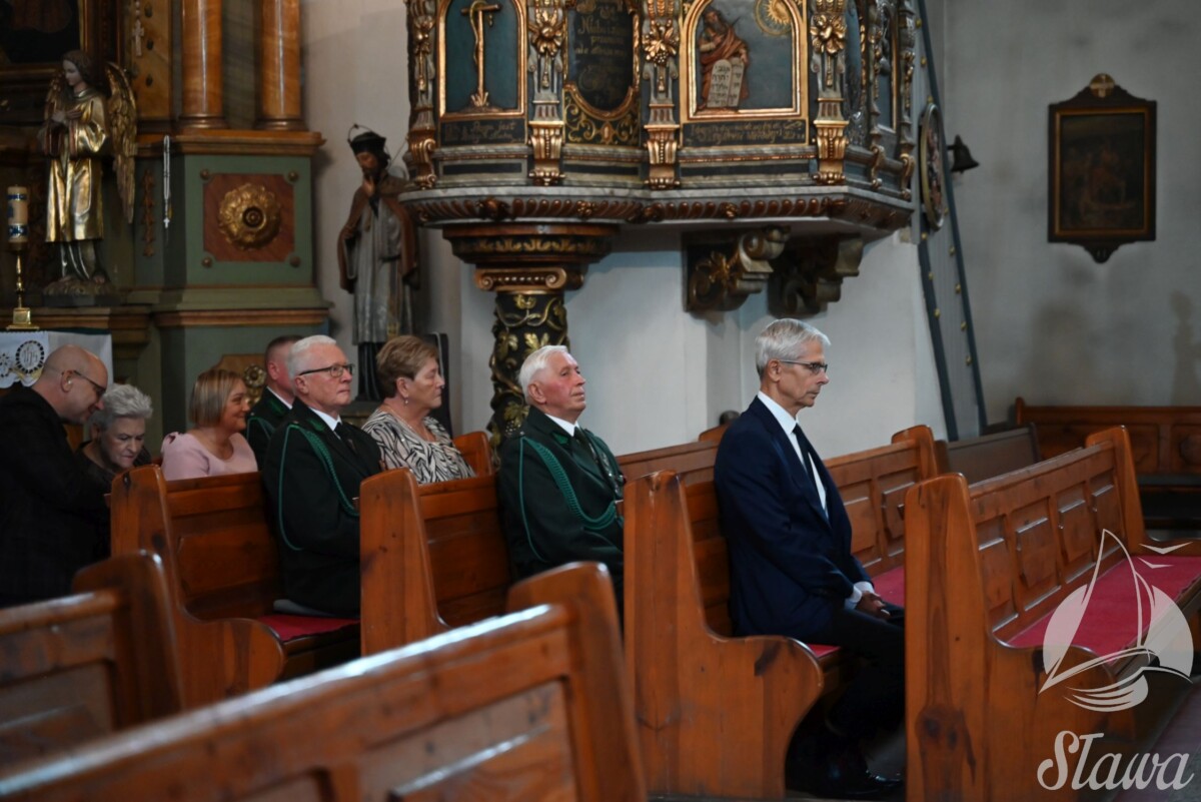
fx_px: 2503
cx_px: 600
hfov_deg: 27.0
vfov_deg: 18.2
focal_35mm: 75
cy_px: 401
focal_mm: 75
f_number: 2.8
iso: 3200
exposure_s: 1/100
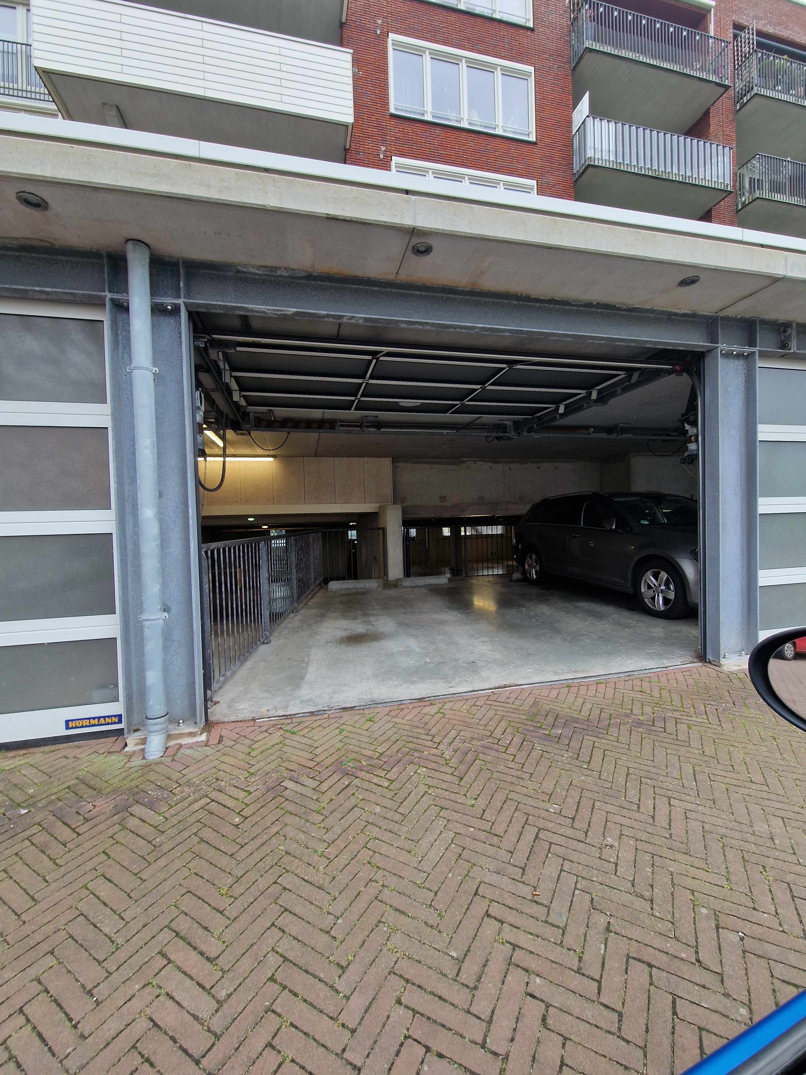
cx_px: 403
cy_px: 538
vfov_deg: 106.2
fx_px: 404
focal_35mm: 13
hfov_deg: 89.9
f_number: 2.2
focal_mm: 2.2
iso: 80
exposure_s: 1/100
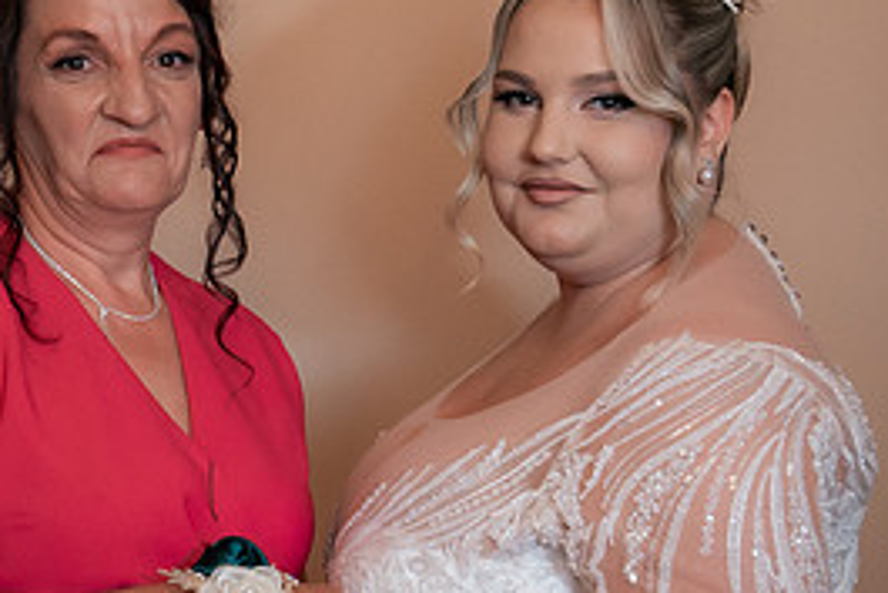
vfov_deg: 15.4
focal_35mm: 89
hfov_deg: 22.4
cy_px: 304
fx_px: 2196
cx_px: 118
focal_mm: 30
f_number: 2.8
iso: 1600
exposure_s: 1/320
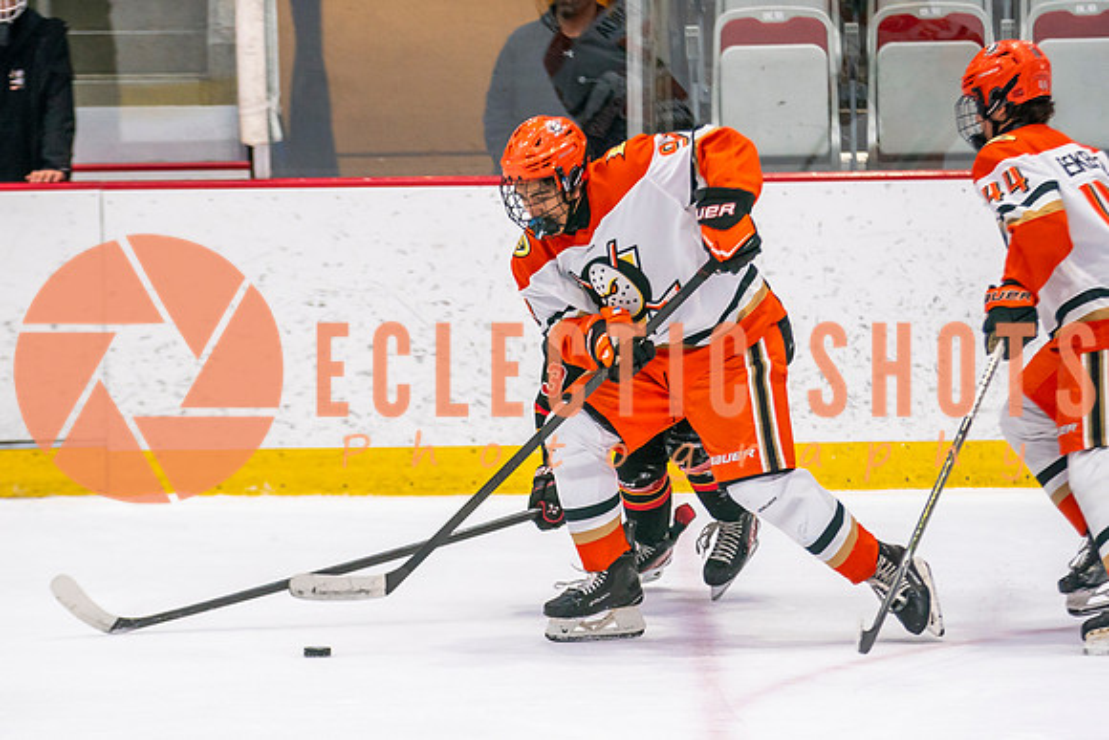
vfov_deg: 4.8
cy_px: 529
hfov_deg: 7.1
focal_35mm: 289
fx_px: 8900
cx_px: 509
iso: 640
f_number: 2.8
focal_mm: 155
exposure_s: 1/640
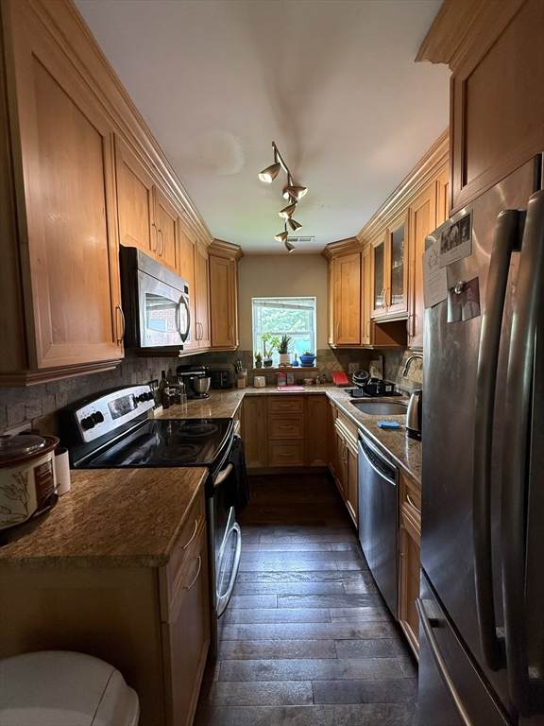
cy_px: 363
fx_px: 293
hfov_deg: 85.7
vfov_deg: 102.1
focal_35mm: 14
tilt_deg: -4.1
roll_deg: +0.6
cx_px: 272
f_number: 2.2
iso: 400
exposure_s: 1/60
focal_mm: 2.22
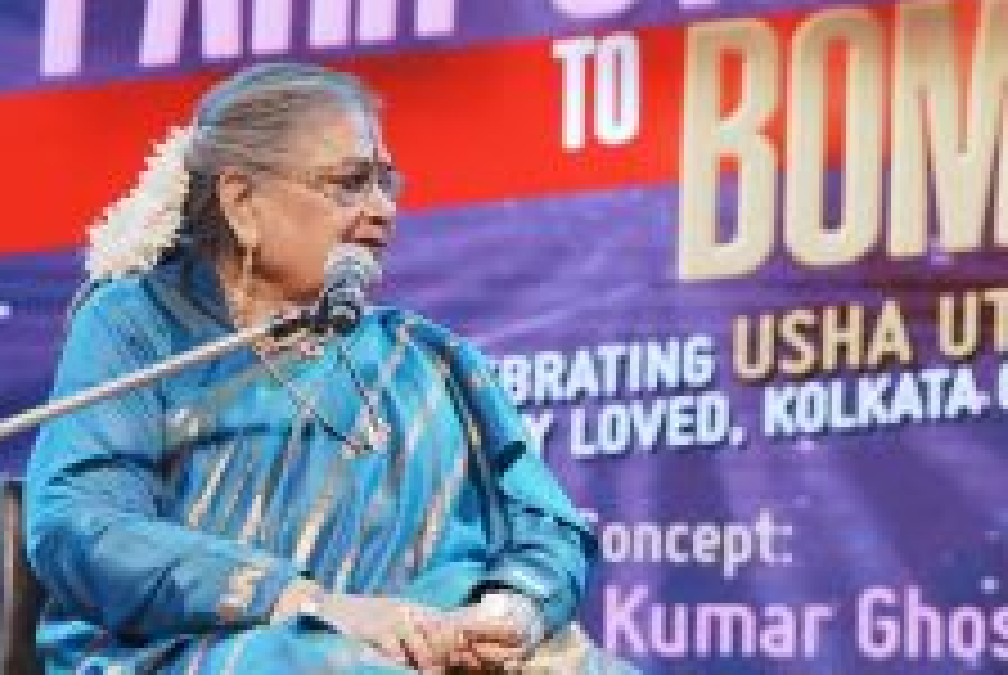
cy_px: 196
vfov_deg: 6.8
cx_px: 900
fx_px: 5663
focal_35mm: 202
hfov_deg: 10.1
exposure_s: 1/200
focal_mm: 67.6
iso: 500
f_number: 2.8
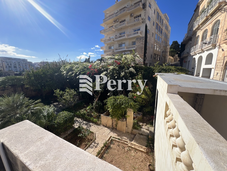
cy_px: 86
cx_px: 114
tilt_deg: -10.9
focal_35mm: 13
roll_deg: +0.9
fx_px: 85
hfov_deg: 106.2
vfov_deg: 89.9
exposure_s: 1/827
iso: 32
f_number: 1.8
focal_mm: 1.57
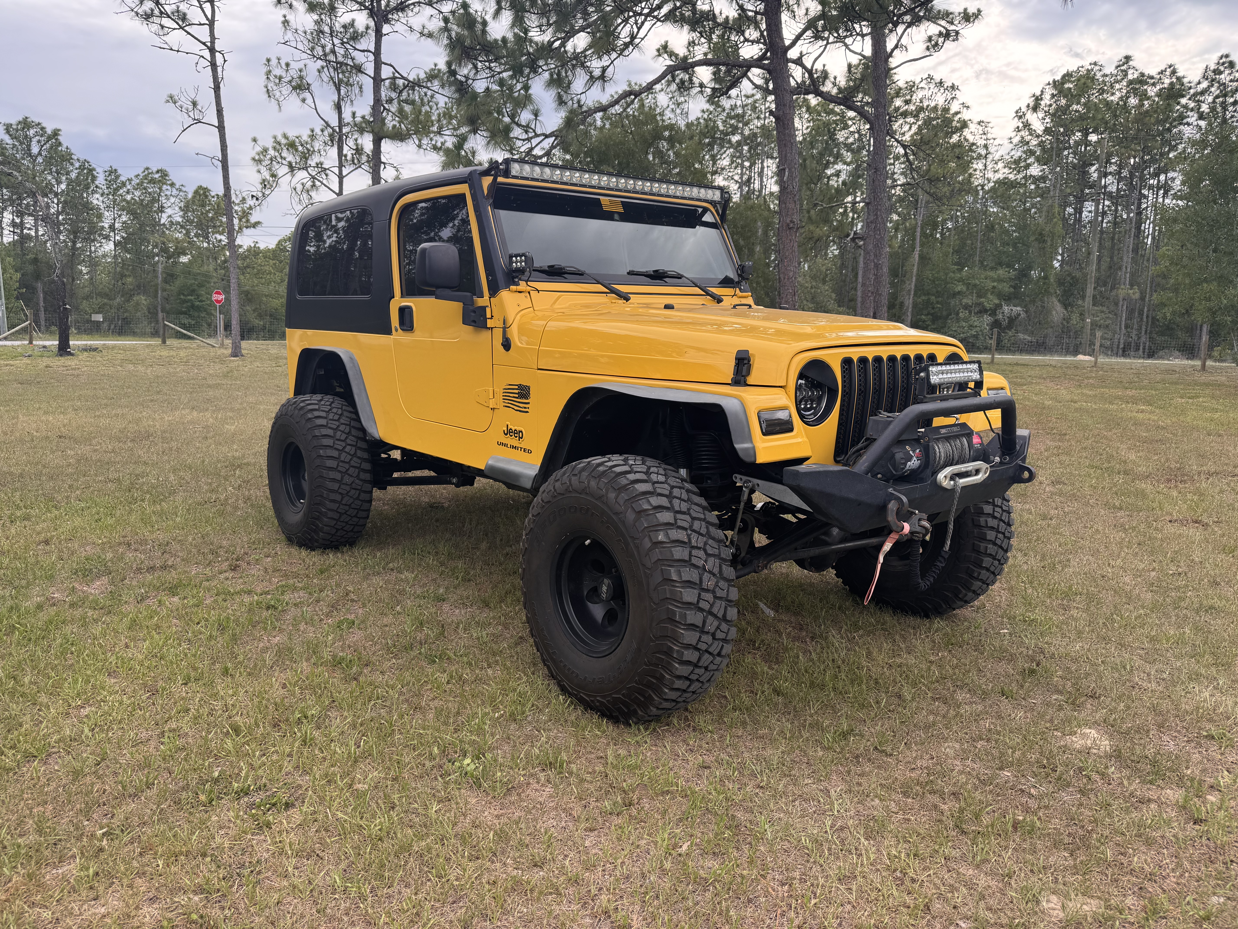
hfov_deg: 71.6
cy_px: 464
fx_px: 858
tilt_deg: -7.2
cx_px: 619
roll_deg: -1.8
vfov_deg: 56.8
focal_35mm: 24
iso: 80
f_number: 1.78
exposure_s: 1/723
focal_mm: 6.76
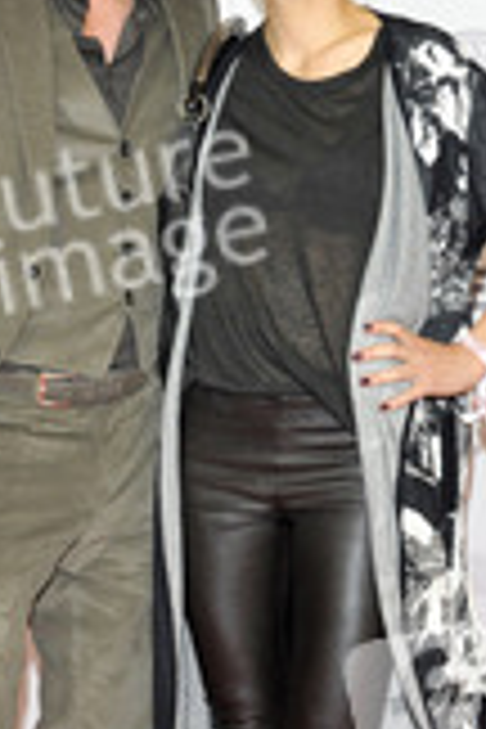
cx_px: 169
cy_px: 464
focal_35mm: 94
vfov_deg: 21.6
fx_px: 1903
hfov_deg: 14.5
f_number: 5.6
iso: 1000
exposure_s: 1/200
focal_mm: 38
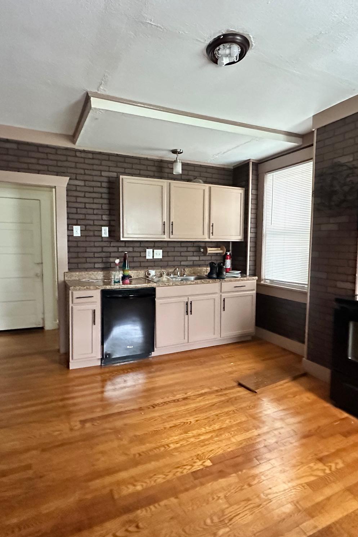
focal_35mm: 20
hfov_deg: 61.9
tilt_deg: -4.8
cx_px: 173
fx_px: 298
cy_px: 268
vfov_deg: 84.0
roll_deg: +0.0
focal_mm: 2.22
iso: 1250
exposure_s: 1/54
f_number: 2.2
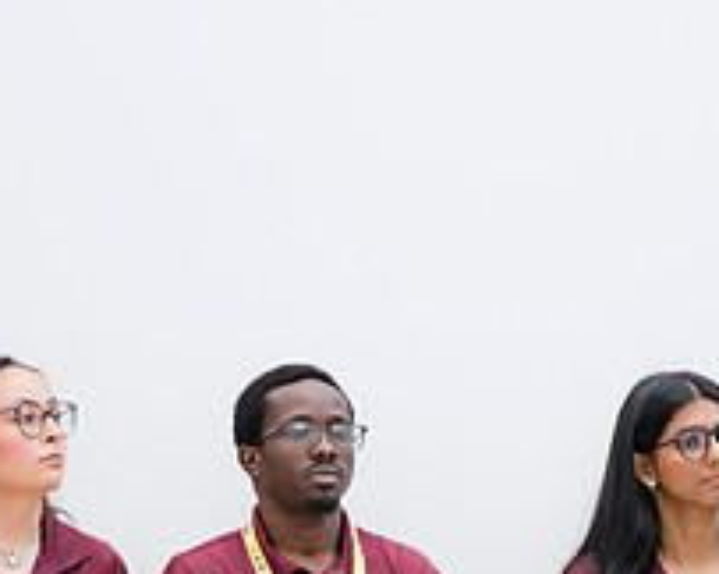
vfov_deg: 6.2
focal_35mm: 250
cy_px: 477
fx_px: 5315
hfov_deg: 7.7
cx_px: 414
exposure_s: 1/200
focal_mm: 93
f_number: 2.8
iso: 720
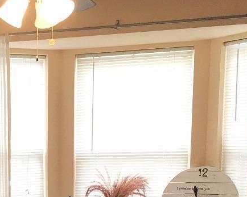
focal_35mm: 94
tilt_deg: -9.0
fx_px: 687
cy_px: 247
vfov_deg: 15.6
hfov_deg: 19.1
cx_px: -56
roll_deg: +1.6
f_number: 2.2
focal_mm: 4.15
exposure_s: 1/30
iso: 32
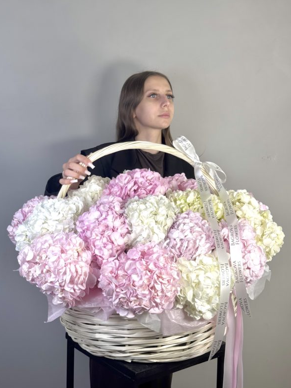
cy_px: 197
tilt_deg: -8.1
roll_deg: -1.9
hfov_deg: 29.7
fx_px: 549
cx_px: 146
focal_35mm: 49
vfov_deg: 38.9
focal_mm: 6.76
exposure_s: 1/333
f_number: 1.78
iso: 64
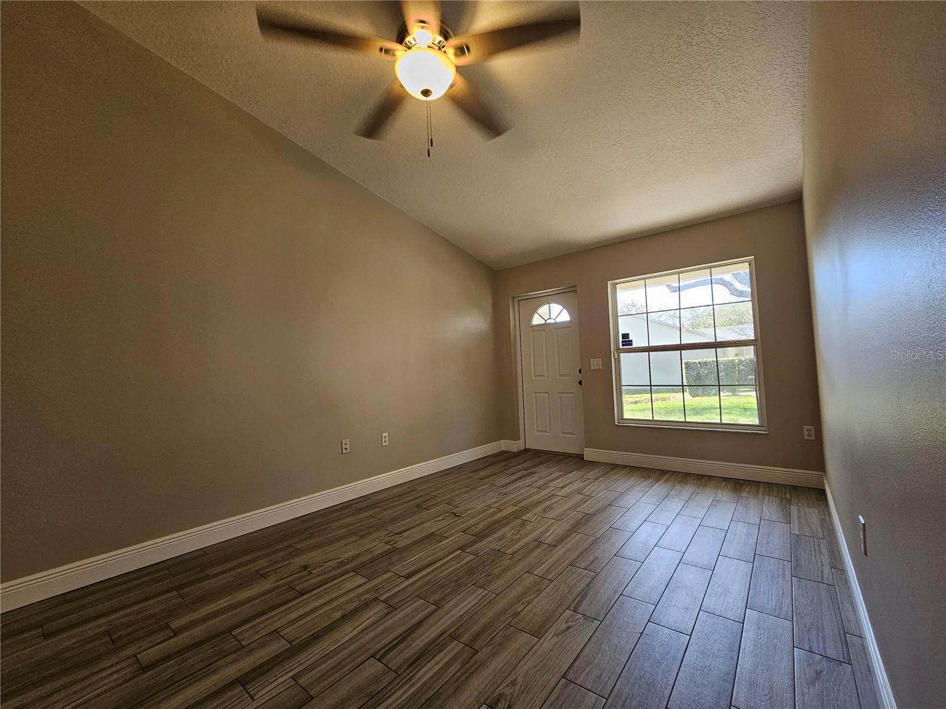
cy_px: 354
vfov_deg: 89.9
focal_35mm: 13
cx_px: 473
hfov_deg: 106.2
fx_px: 355
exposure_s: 1/60
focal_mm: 2.2
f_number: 2.2
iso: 80
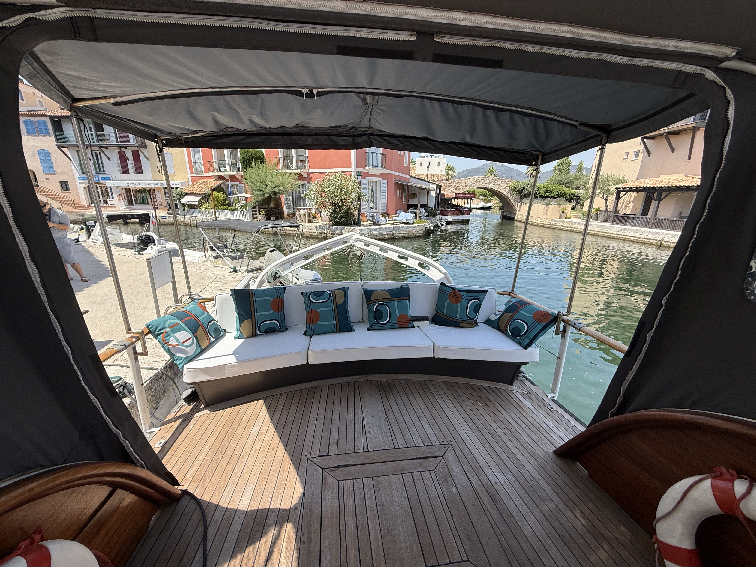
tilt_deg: -16.4
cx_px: 378
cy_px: 284
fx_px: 306
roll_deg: -0.9
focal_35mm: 14
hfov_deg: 102.1
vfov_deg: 85.7
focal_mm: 2.22
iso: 50
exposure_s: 1/1167
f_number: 2.2
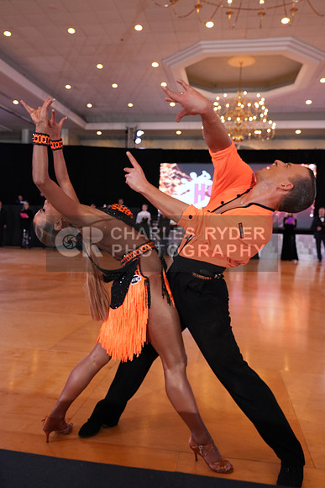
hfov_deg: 45.0
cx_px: 162
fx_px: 392
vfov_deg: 63.6
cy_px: 244
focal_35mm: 29
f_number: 5.6
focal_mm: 29
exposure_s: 1/200
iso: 2500
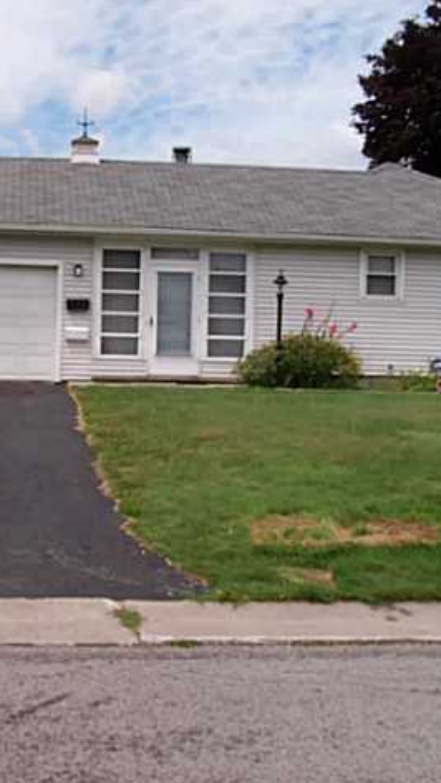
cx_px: 171
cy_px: 394
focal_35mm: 56
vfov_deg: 37.2
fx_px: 1164
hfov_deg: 21.4
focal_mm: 6.3
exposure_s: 1/500
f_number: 5.6
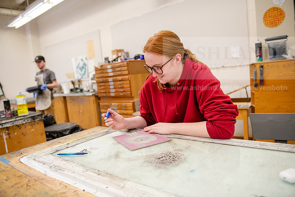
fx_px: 221
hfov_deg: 67.4
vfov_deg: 48.0
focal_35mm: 27
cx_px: 148
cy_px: 98
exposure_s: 1/200
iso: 640
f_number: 3.2
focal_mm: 27
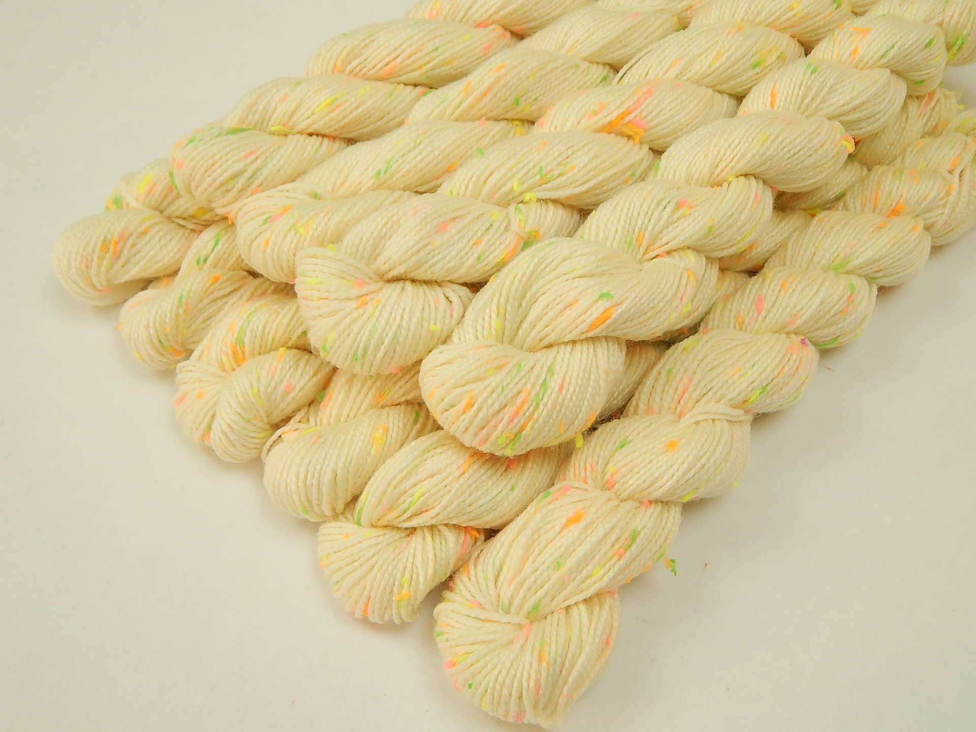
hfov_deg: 49.0
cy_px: 366
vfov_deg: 37.7
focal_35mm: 38
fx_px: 1071
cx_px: 488
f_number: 3.4
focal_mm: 6.8
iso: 125
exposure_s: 1/30
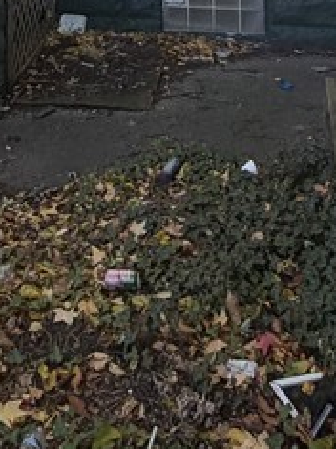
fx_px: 790
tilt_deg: +6.5
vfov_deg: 23.7
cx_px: 113
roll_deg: +0.7
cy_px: -258
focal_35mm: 61
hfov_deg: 23.9
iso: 64
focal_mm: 2.22
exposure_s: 1/121
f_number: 2.2
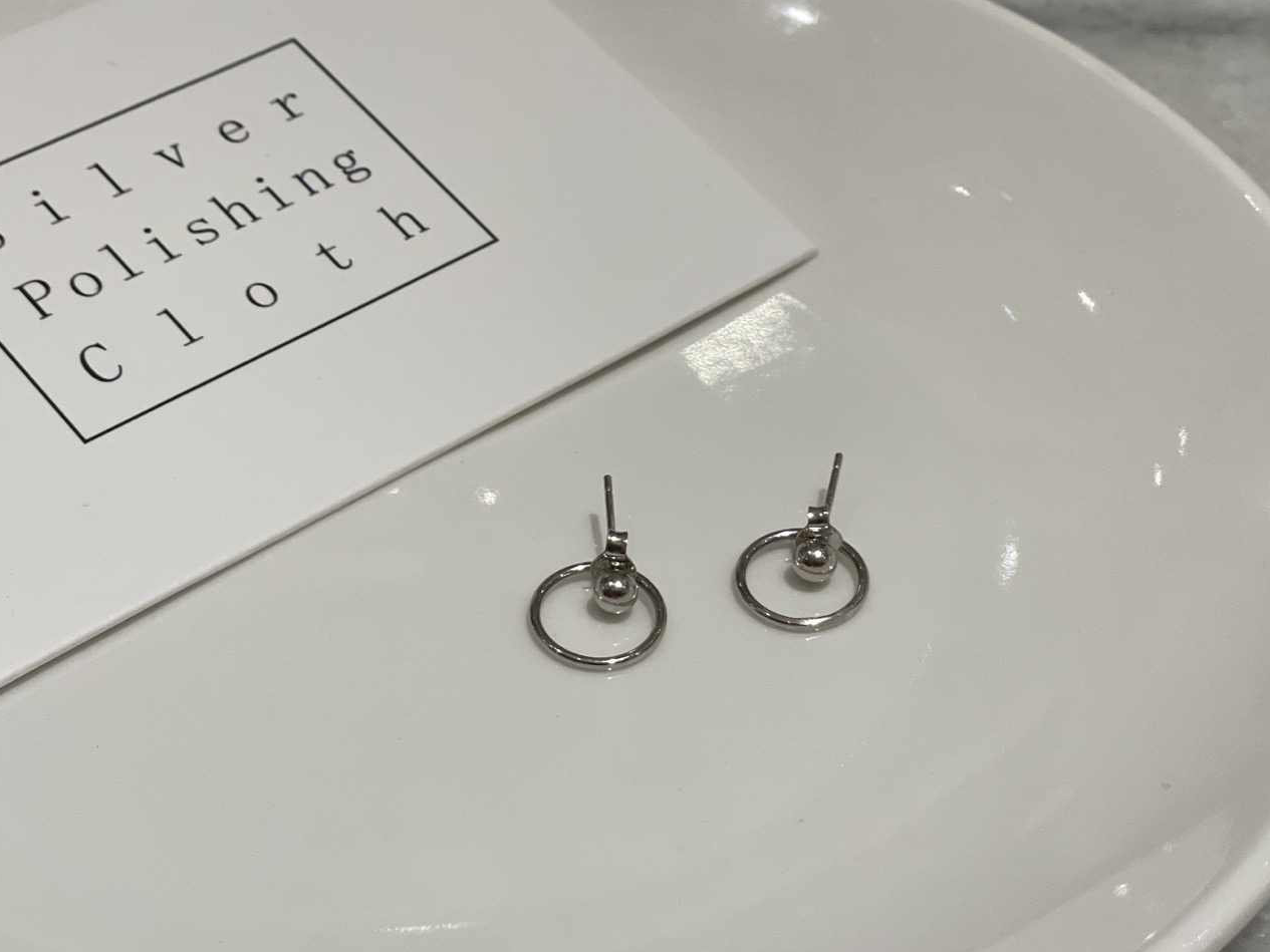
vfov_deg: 19.9
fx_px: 2715
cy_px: 516
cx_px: 512
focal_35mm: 74
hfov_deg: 26.3
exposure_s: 1/120
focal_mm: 6
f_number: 2
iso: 160
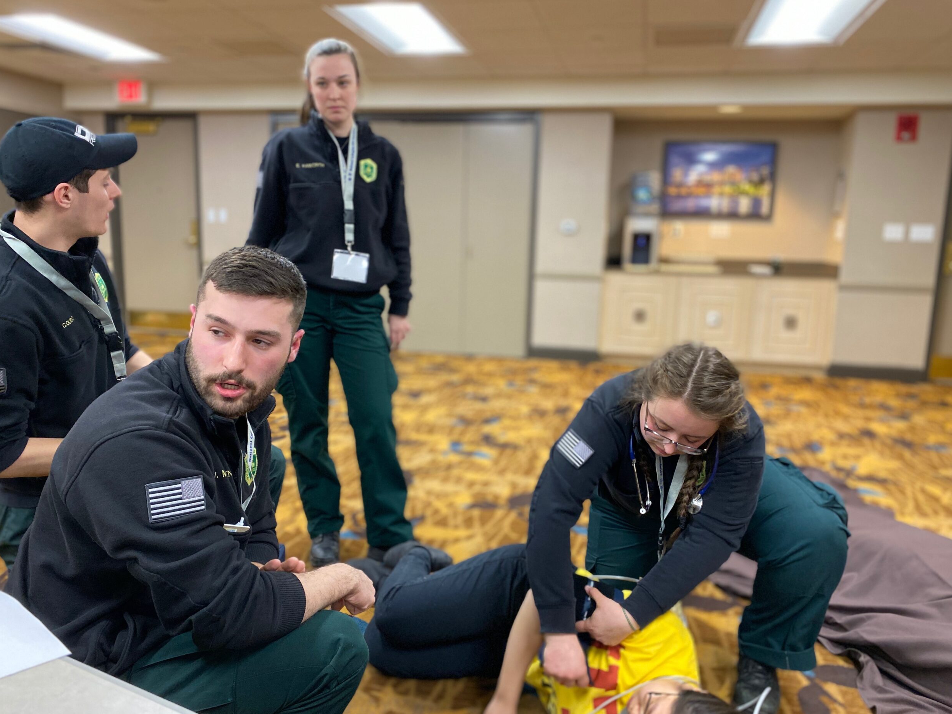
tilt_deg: -10.3
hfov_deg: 65.3
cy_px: 365
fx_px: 743
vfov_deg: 51.4
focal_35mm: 27
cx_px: 474
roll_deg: -1.8
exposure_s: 1/60
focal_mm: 4.25
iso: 250
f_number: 1.8
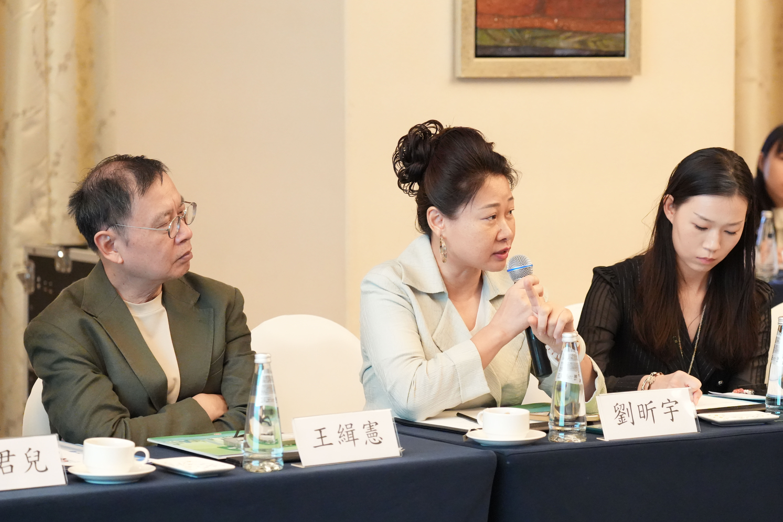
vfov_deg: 10.0
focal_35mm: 137
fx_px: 2979
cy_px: 261
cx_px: 471
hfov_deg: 15.0
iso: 10000
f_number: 4
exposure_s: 1/125
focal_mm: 111
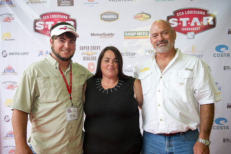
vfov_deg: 33.4
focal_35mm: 40
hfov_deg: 48.5
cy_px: 77
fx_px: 257
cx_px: 116
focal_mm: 40
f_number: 3.2
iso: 640
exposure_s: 1/125
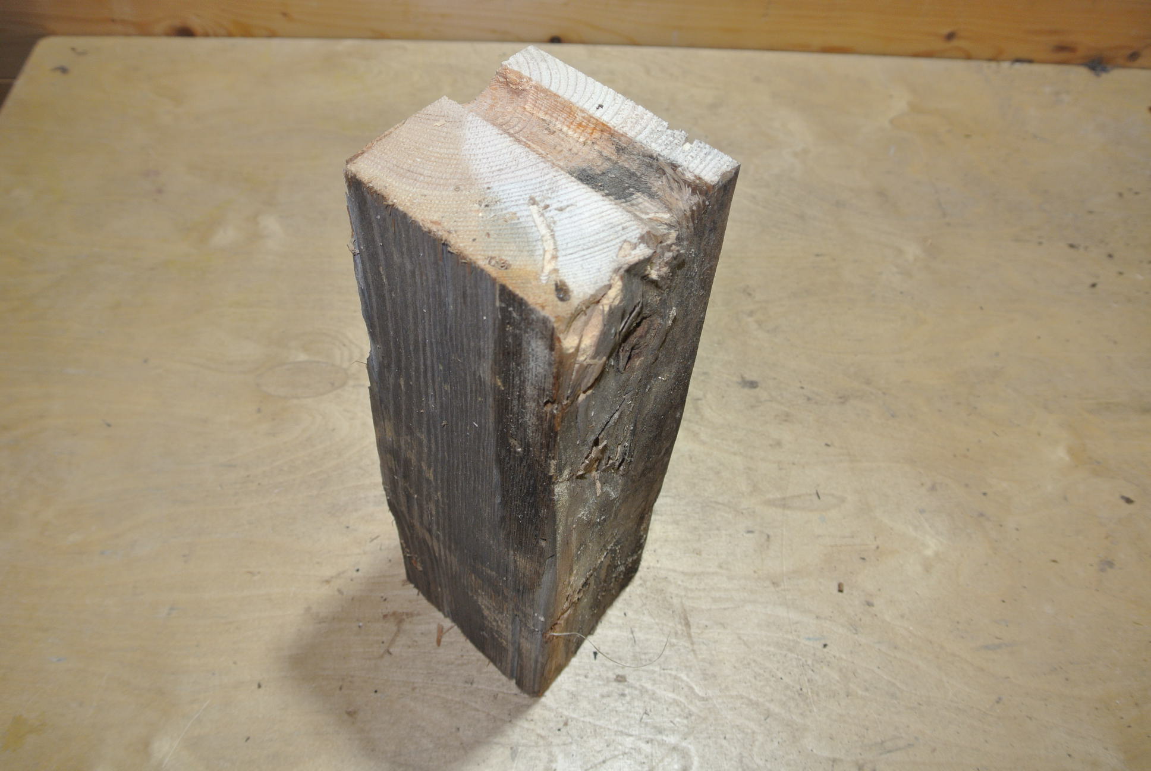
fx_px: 928
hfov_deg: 63.6
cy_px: 386
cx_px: 576
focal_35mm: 29
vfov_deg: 45.1
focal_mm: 11
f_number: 3.5
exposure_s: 1/60
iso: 140
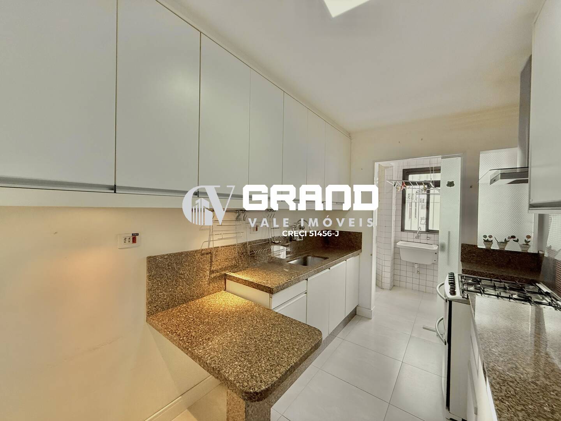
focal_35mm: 14
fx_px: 227
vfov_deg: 85.7
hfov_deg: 102.1
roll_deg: -1.0
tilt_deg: -0.3
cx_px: 280
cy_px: 210
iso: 320
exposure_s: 1/120
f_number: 2.2
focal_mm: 2.22
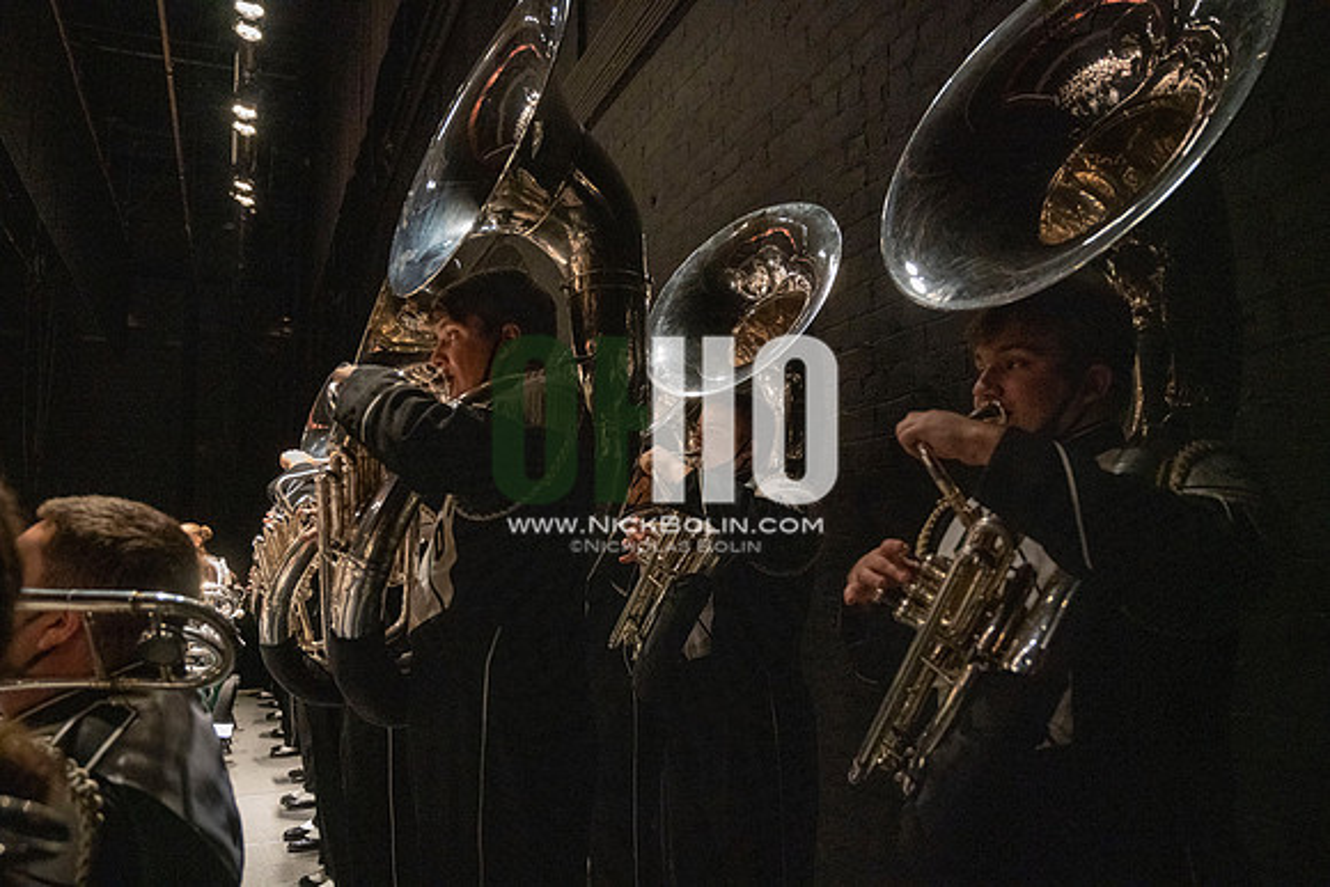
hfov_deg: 67.4
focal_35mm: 27
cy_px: 444
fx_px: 998
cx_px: 665
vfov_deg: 48.0
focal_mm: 27
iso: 10000
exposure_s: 1/500
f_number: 4
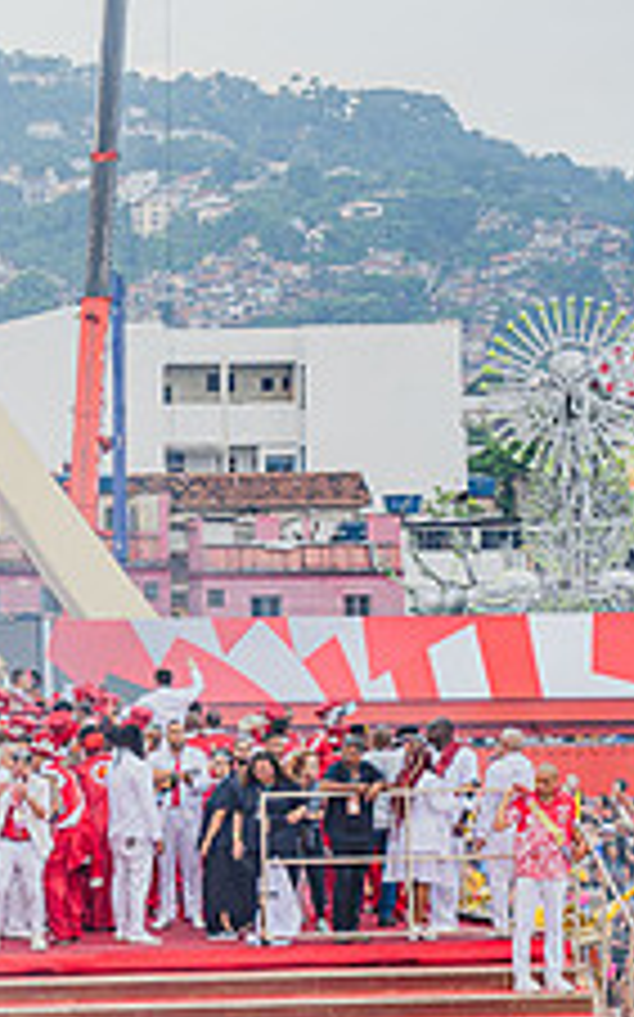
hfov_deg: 8.0
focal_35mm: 157
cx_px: -558
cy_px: 684
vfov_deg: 13.3
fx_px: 4346
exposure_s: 1/1000
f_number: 5
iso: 800
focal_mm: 60
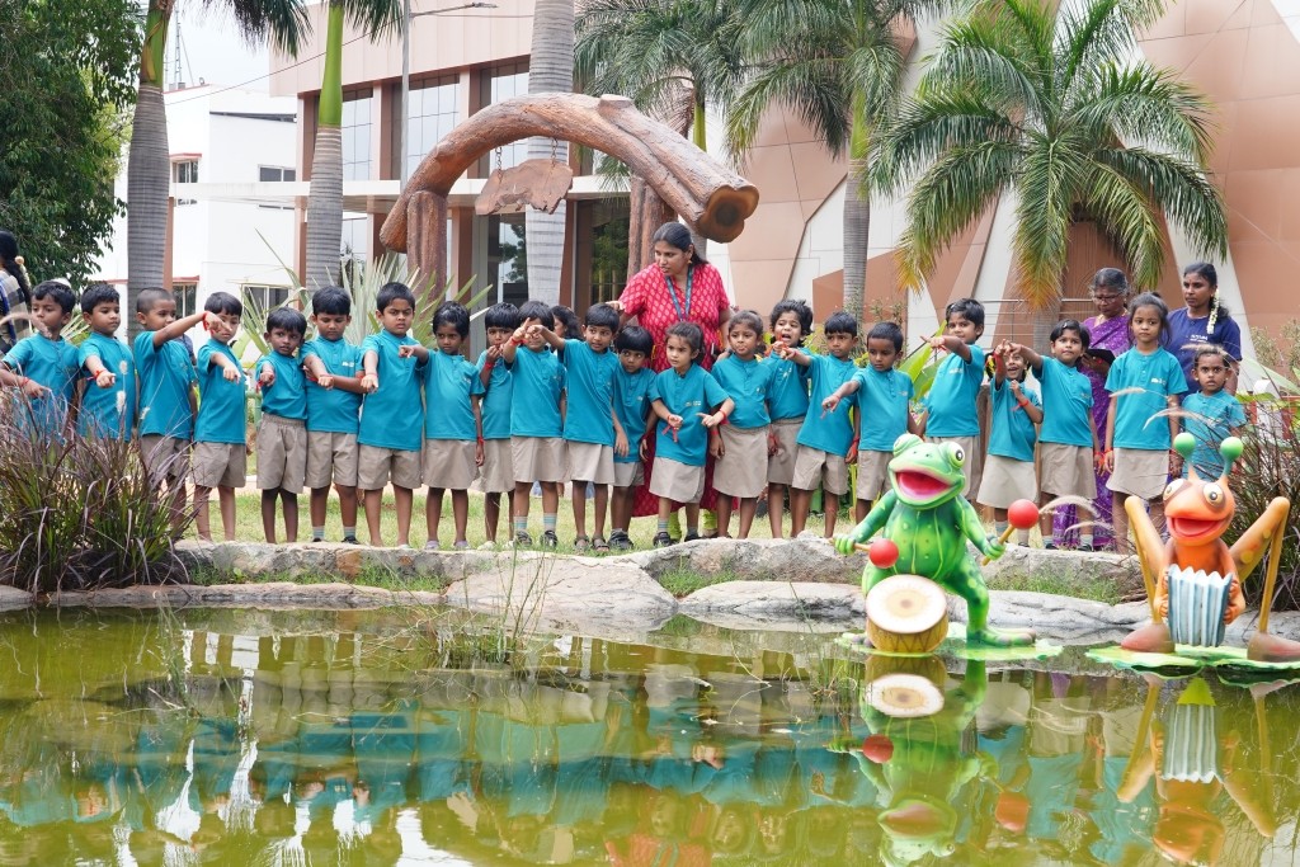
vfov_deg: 28.7
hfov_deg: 41.9
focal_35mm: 47
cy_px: 434
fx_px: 1697
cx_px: 650
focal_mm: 47
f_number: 8
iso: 400
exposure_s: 1/200
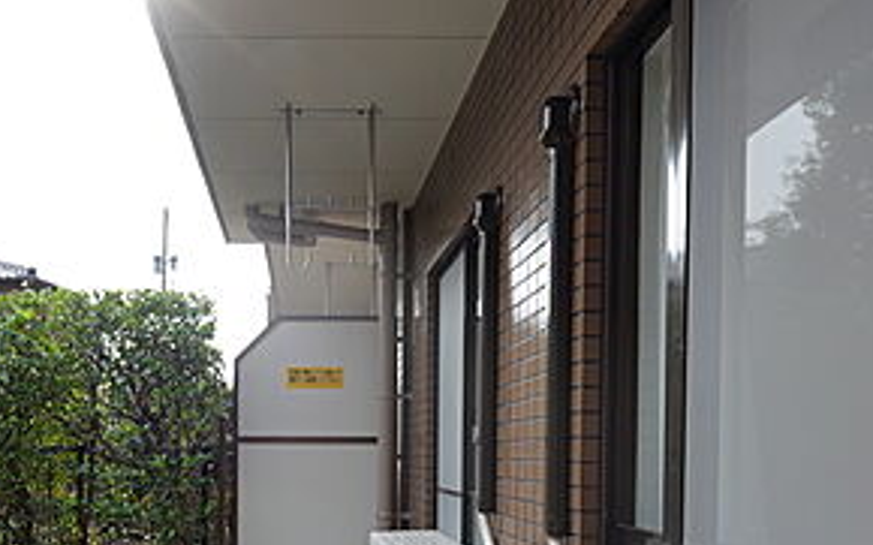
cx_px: 283
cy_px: 479
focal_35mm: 38
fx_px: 904
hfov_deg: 50.5
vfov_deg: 32.1
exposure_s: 1/160
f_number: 4
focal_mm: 6.9
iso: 125
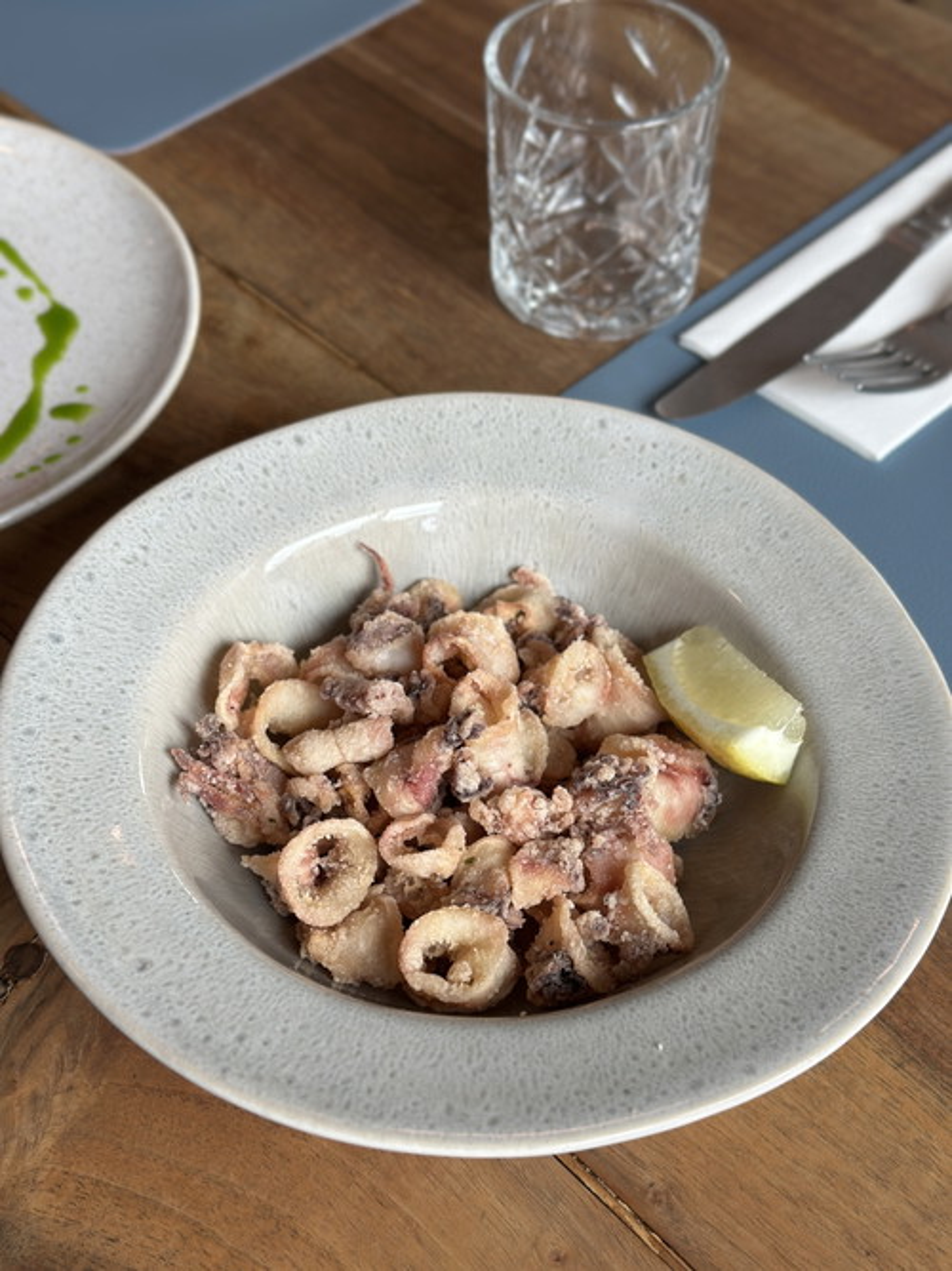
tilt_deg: -47.9
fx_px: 1761
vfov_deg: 39.7
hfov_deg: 30.3
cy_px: 636
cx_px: 476
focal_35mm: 48
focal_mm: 6.86
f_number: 1.78
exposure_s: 1/202
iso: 80
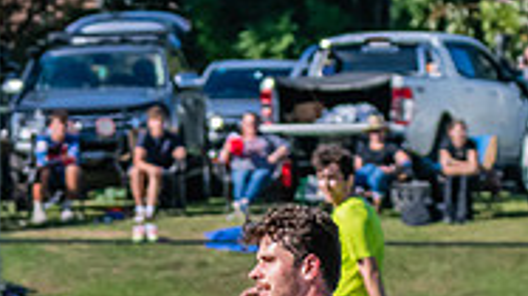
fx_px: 14372
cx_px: -530
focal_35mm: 1027
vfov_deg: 1.2
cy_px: 659
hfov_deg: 2.1
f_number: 13
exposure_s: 1/1600
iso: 1600
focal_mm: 240
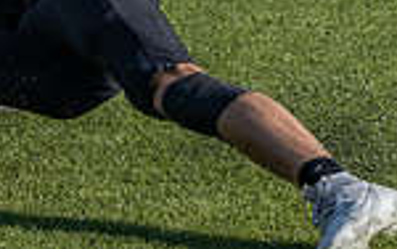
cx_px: -131
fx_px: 5046
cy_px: -314
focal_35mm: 466
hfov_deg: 4.5
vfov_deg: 2.8
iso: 160
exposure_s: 1/1250
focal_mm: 100
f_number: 5.6
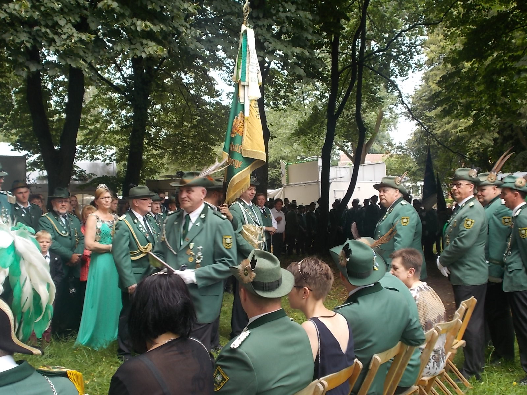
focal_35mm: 44
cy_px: 198
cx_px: 264
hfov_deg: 42.9
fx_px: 670
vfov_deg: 32.9
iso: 80
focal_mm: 7.9
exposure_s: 1/100
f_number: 4.2
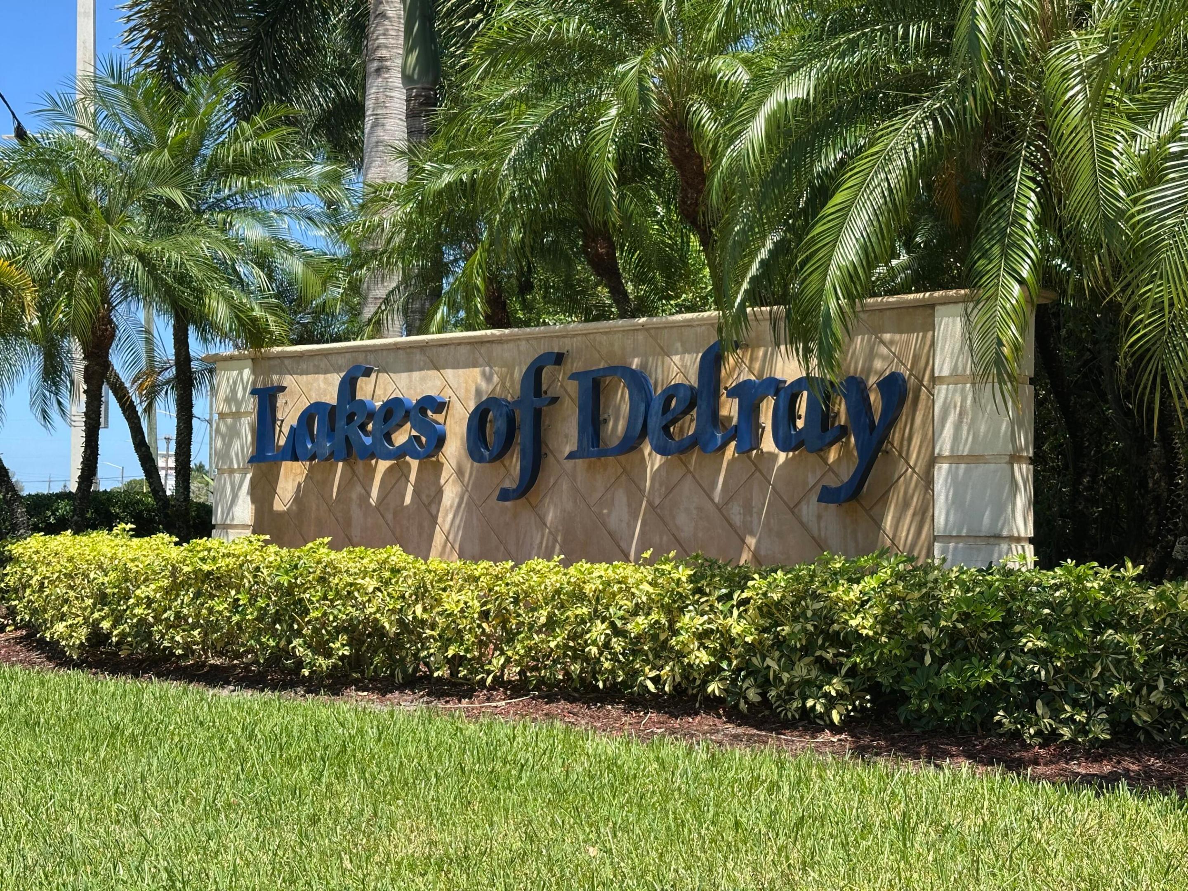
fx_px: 1647
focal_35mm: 48
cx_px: 594
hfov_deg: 39.7
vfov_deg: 30.3
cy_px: 446
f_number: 1.78
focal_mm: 6.86
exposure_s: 1/1815
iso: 64
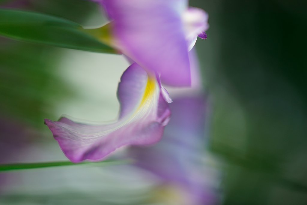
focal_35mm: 135
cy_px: 102
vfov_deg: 10.2
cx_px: 154
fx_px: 1151
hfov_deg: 15.2
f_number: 1.8
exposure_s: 1/2500
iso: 250
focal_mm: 135
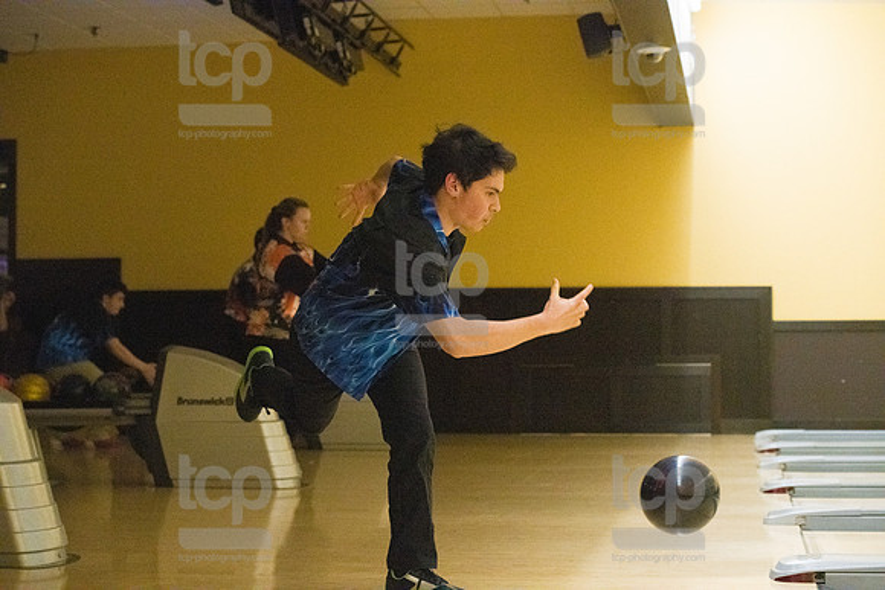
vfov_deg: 19.5
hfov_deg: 28.8
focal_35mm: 70
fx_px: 1721
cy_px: 295
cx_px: 442
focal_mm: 70
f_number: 4.5
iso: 10000
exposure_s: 1/1000
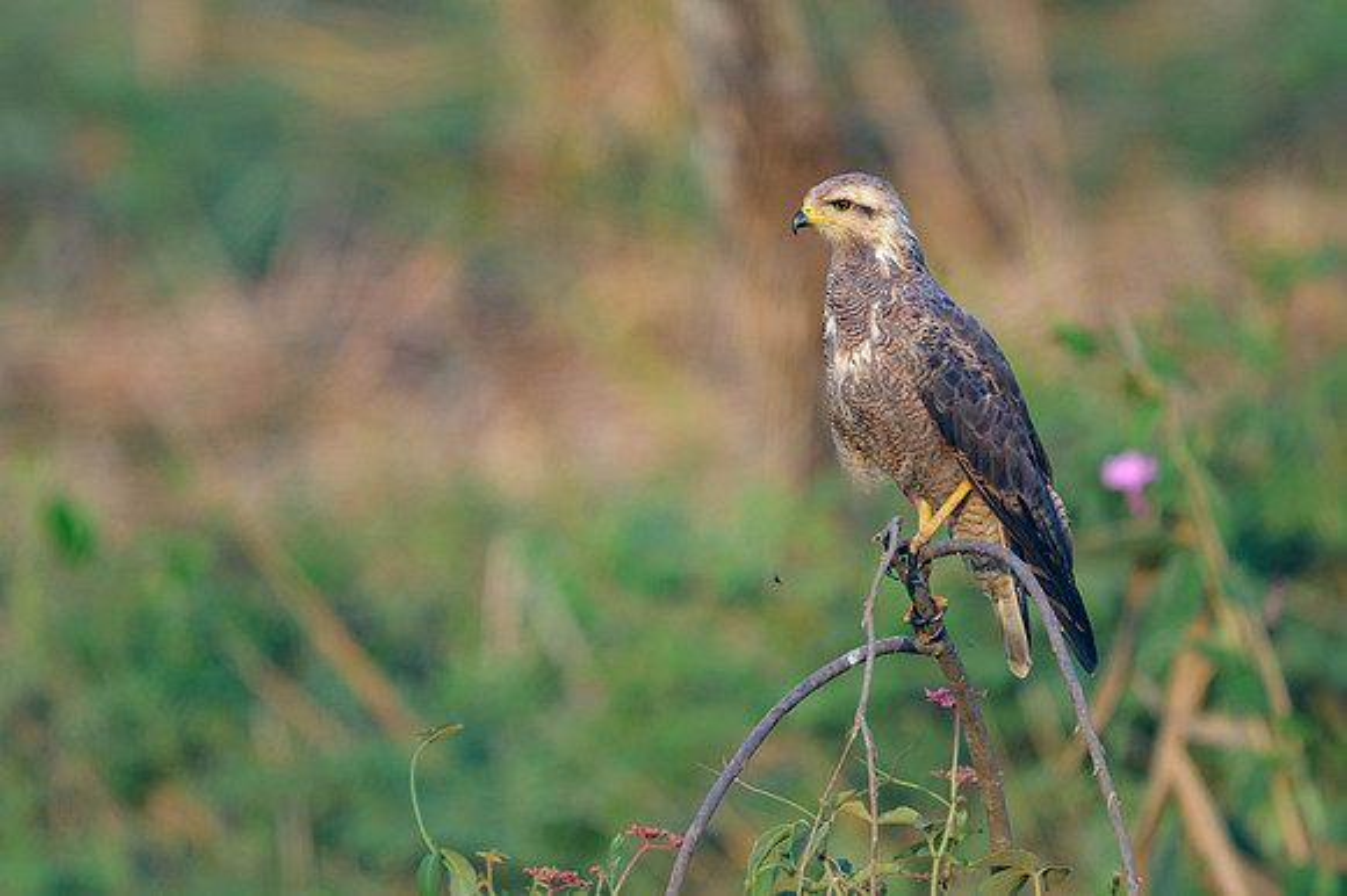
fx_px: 38480
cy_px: 544
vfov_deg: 1.3
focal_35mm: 1029
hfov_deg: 2.0
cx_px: 587
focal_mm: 560
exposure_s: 1/640
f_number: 4
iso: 250
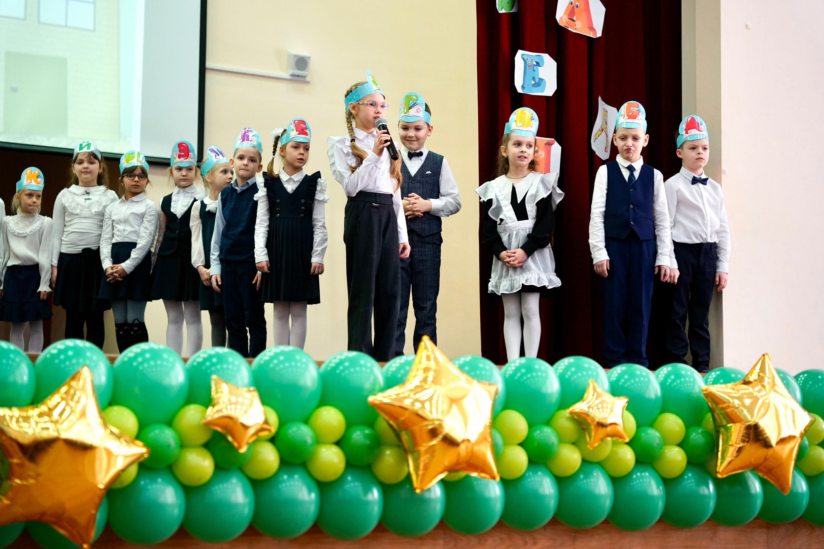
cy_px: 274
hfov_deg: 28.8
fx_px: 1602
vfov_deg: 19.5
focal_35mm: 70
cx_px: 412
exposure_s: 1/160
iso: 2000
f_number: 3.2
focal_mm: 70
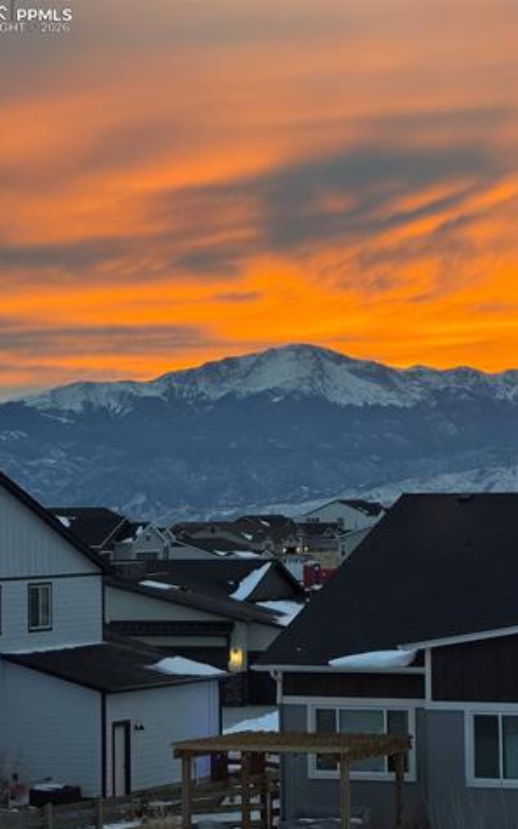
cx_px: 262
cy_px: 415
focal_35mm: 128
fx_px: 2892
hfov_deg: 10.2
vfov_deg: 16.3
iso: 200
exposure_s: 1/99
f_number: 2.8
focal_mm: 15.66
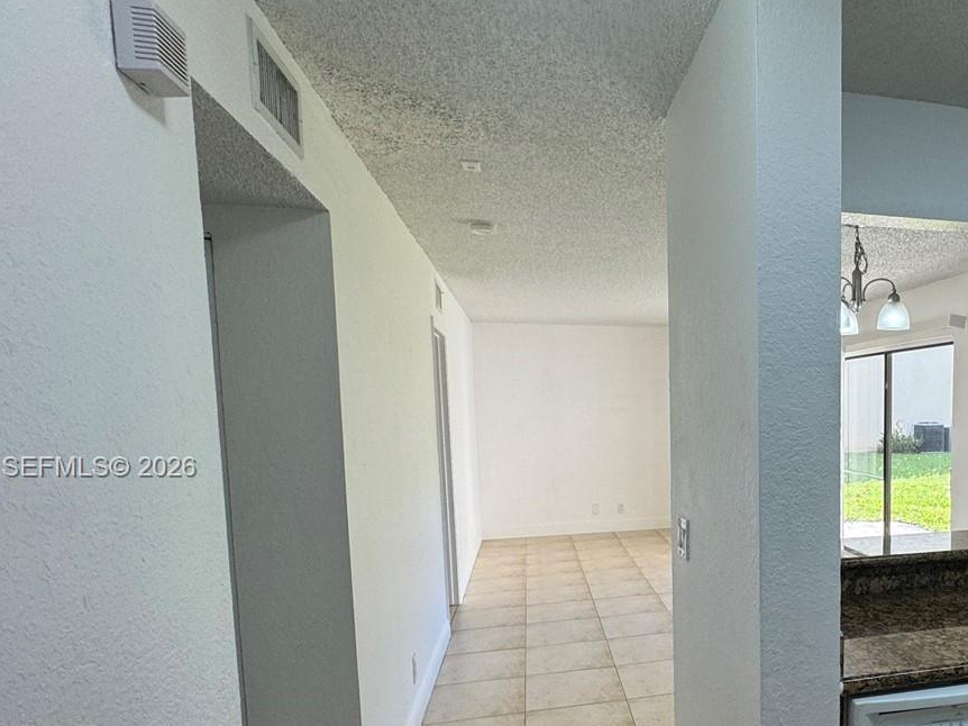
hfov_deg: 62.8
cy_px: 469
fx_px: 727
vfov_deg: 52.3
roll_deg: +0.4
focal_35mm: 26
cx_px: 745
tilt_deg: -5.6
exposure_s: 1/120
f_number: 2.2
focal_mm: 2.22
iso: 80
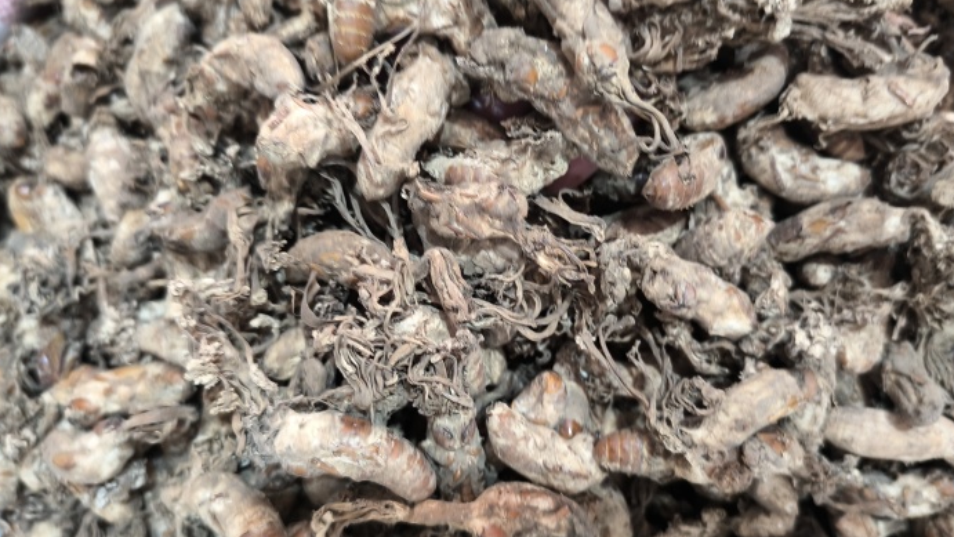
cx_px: 511
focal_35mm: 29
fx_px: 734
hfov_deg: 66.0
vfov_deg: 40.2
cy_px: 277
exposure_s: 1/25
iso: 1000
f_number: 1.65
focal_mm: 6.14
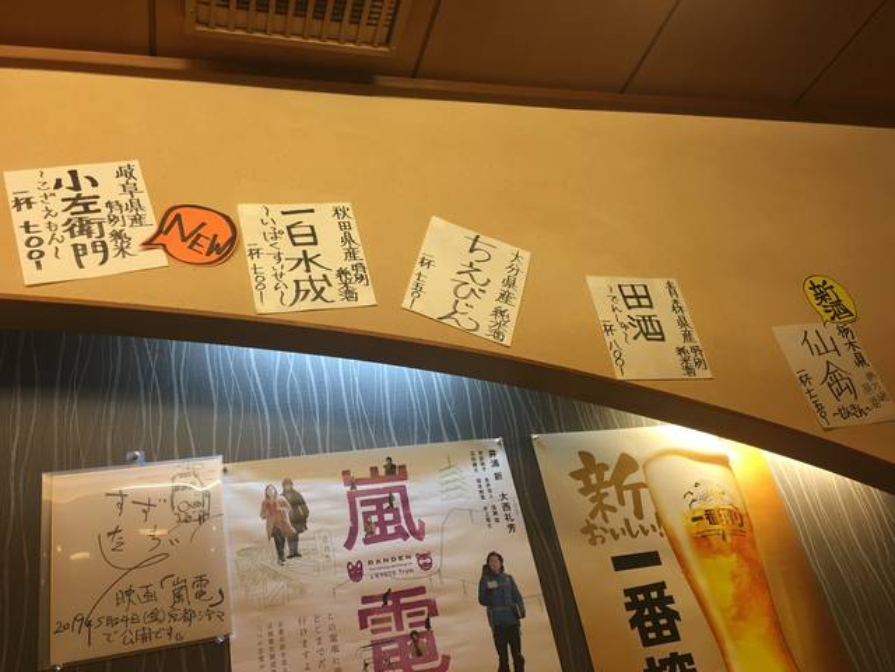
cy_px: 336
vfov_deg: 48.2
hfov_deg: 61.7
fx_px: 750
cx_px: 448
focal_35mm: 29
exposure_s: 1/15
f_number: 2.2
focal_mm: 4.15
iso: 32
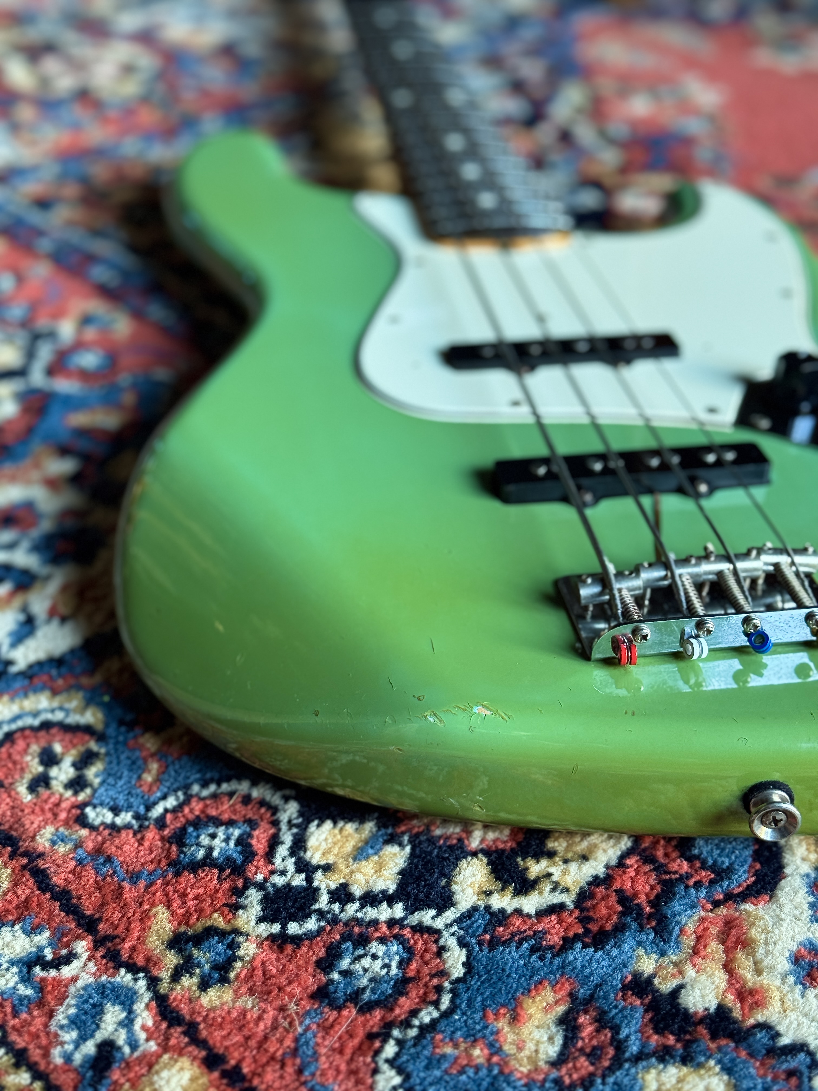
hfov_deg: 30.3
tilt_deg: -34.5
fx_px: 1512
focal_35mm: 48
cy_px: 546
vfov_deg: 39.7
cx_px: 409
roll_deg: -1.1
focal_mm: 6.76
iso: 320
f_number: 1.78
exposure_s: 1/40
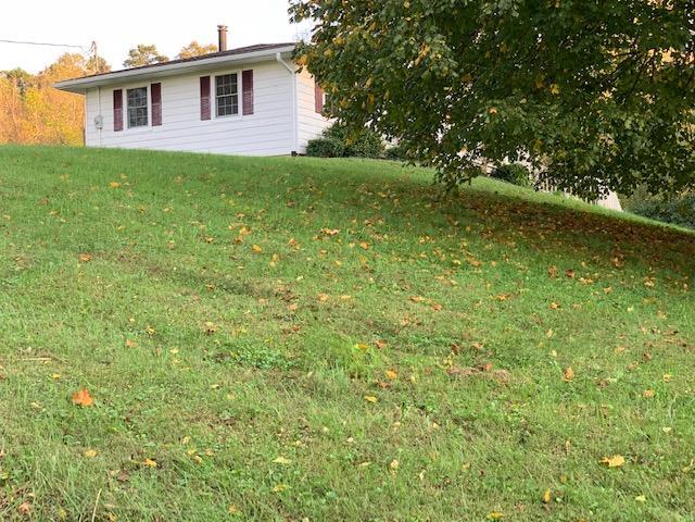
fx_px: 1044
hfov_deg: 36.8
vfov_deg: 28.0
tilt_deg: +2.4
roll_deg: +0.8
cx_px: 348
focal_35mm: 52
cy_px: 261
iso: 50
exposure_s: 1/122
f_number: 2.4
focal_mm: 6
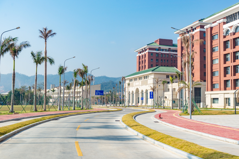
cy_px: 80
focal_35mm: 45
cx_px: 120
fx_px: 299
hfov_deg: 43.6
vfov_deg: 29.9
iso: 100
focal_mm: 45
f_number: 5.6
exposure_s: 1/1250
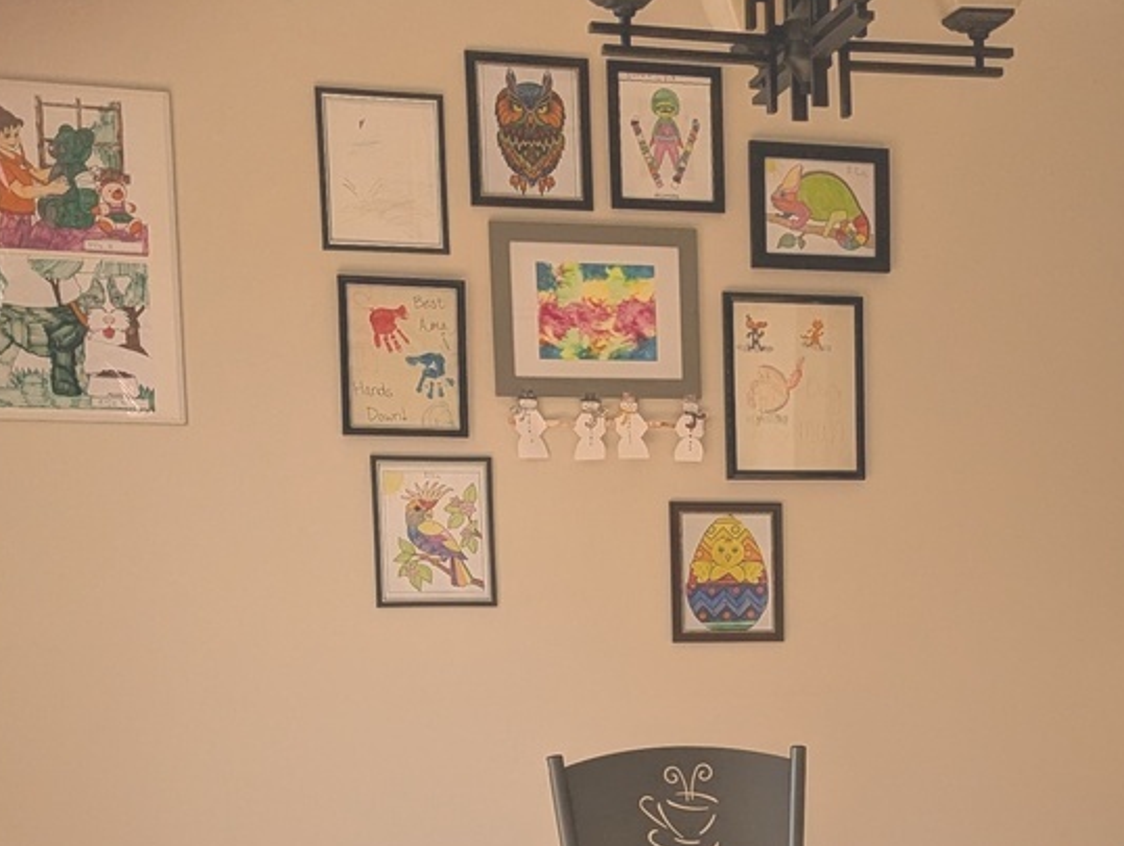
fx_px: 2081
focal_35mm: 64
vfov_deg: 22.2
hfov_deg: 29.2
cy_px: 833
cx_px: 965
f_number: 1.85
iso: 44
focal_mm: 6.81
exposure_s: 1/976
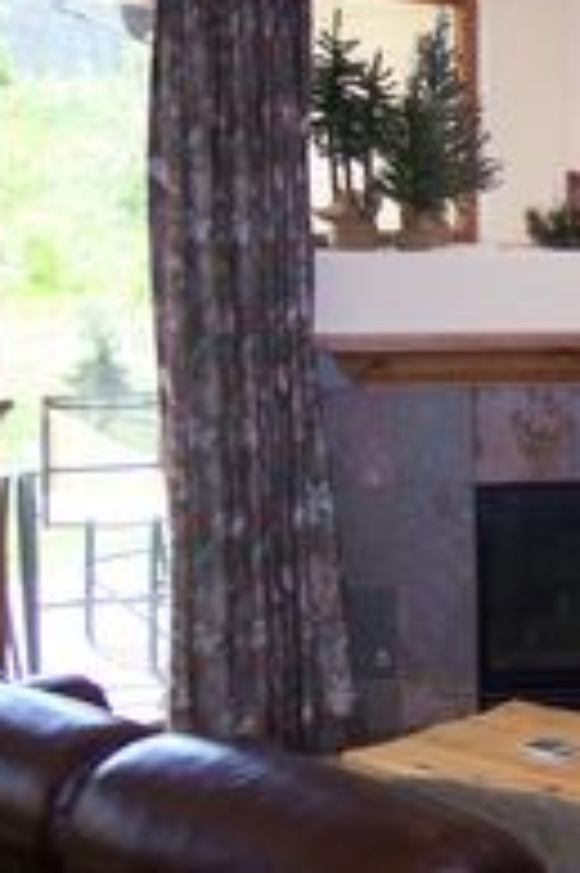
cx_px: 733
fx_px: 1864
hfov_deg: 16.8
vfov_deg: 26.3
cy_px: 414
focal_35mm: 77
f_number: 2.8
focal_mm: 8
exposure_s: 1/60
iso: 140
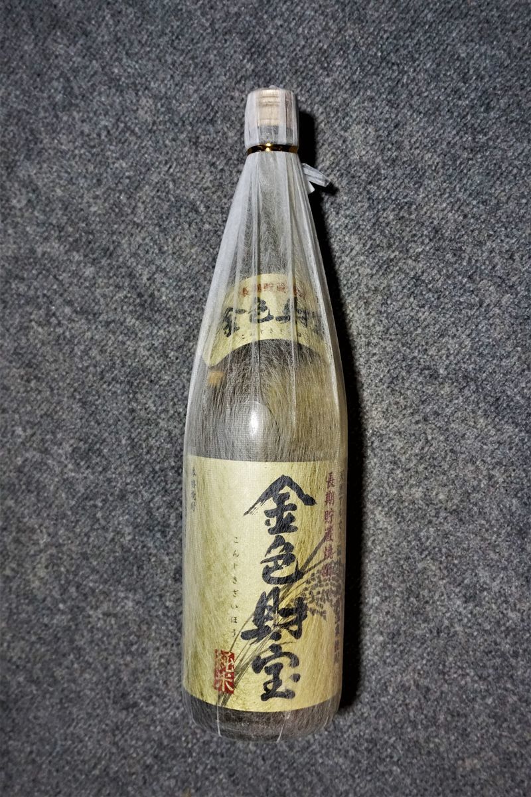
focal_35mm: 34
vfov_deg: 55.1
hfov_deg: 38.4
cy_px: 398
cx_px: 266
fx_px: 763
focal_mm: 23
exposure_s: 1/160
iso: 1600
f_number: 4
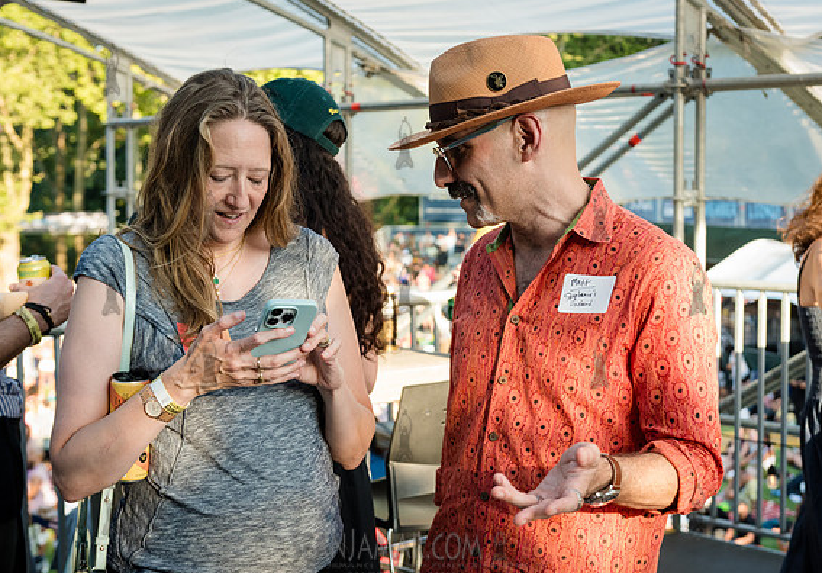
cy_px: 273
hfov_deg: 33.4
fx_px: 1366
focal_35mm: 59
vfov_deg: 23.7
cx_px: 472
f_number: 4.5
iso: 1000
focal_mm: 50
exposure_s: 1/400
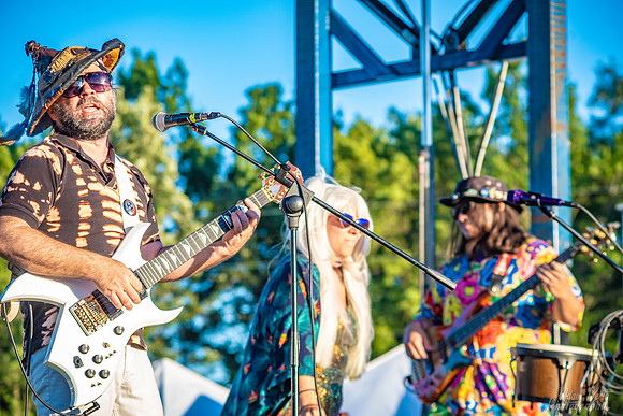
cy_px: 208
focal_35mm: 135
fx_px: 2337
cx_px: 312
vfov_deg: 10.2
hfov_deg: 15.2
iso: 640
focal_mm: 135
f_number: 5.6
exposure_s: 1/400
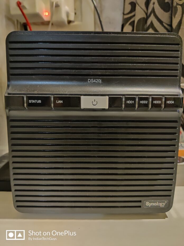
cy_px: 123
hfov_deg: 51.4
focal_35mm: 27
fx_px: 191
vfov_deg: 65.3
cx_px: 92
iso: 6400
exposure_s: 1/7
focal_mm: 4.75
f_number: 1.75
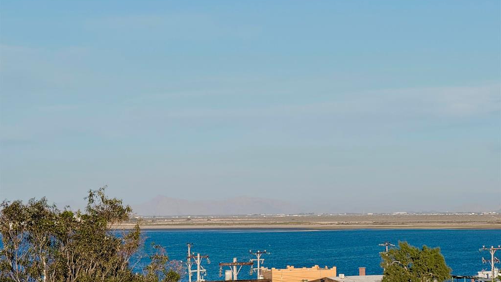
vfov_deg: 9.3
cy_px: 174
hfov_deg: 16.4
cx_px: 250
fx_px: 1740
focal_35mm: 131
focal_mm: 15.66
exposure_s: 1/2710
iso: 50
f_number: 2.8
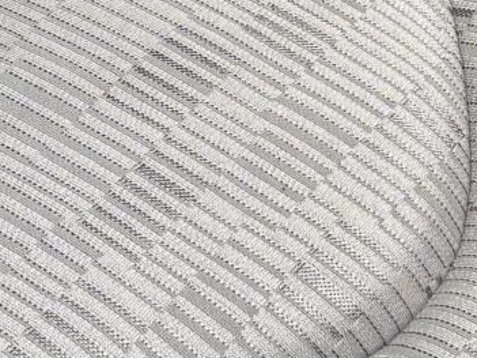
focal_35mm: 175
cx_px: 427
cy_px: -48
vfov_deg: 8.4
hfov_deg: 11.2
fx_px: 2411
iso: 100
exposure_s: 1/372
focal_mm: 6.76
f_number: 1.78
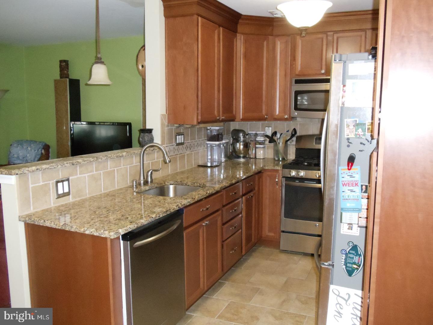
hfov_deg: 42.9
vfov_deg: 32.9
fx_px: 550
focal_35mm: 44
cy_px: 162
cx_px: 216
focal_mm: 6
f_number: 3.5
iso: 800
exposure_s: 1/30
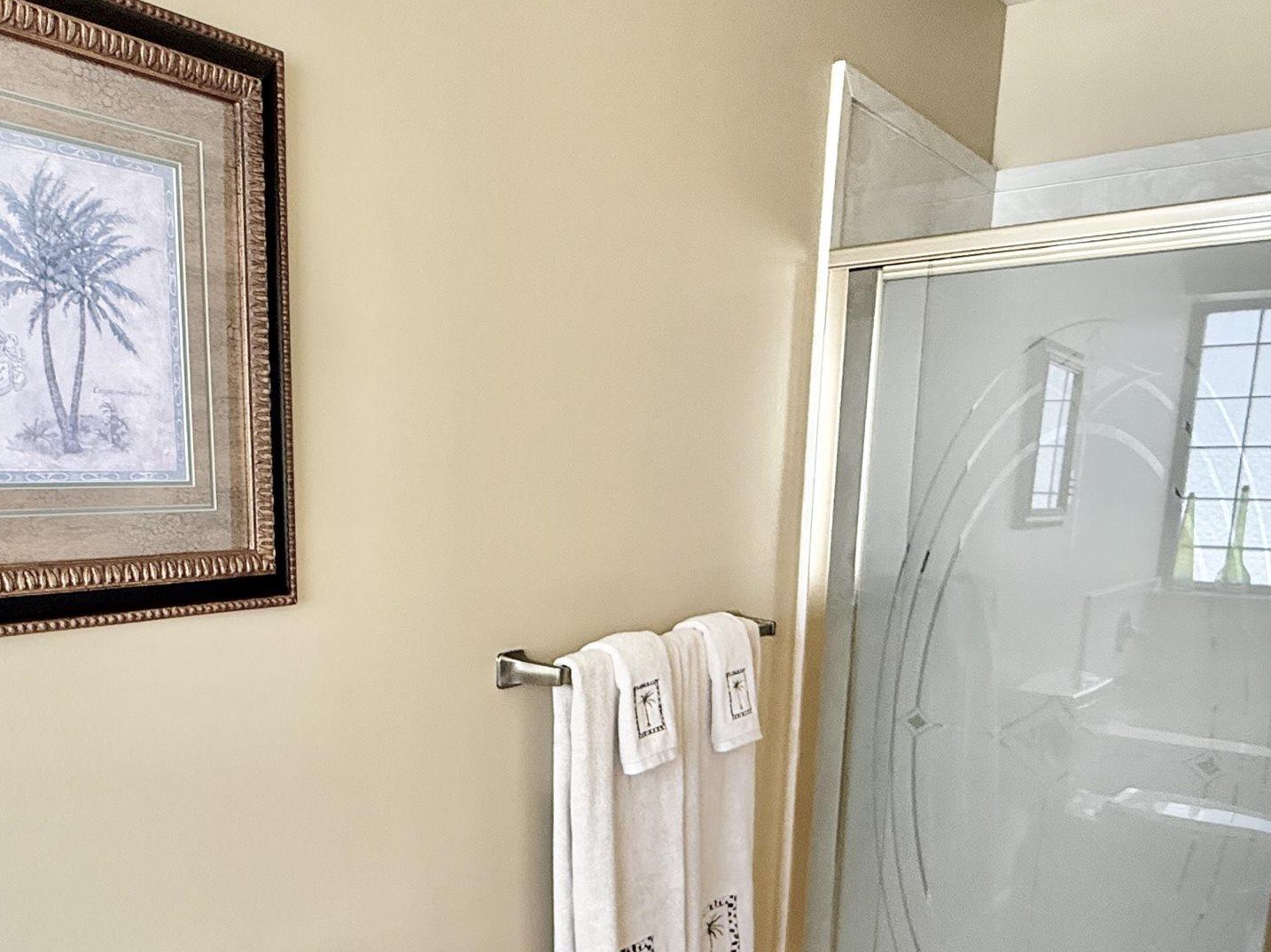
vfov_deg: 45.5
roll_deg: -0.9
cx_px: 519
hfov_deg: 59.6
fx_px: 1101
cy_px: 689
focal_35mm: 30
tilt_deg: -11.6
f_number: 2.2
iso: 200
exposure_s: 1/99
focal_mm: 2.22
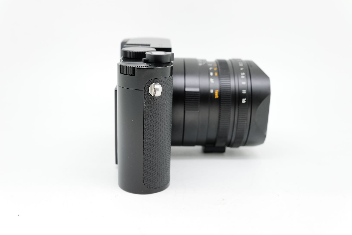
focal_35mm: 43
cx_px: 176
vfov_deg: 31.2
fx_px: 420
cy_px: 118
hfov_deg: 45.4
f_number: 9
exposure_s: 1/60
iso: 800
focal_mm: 43
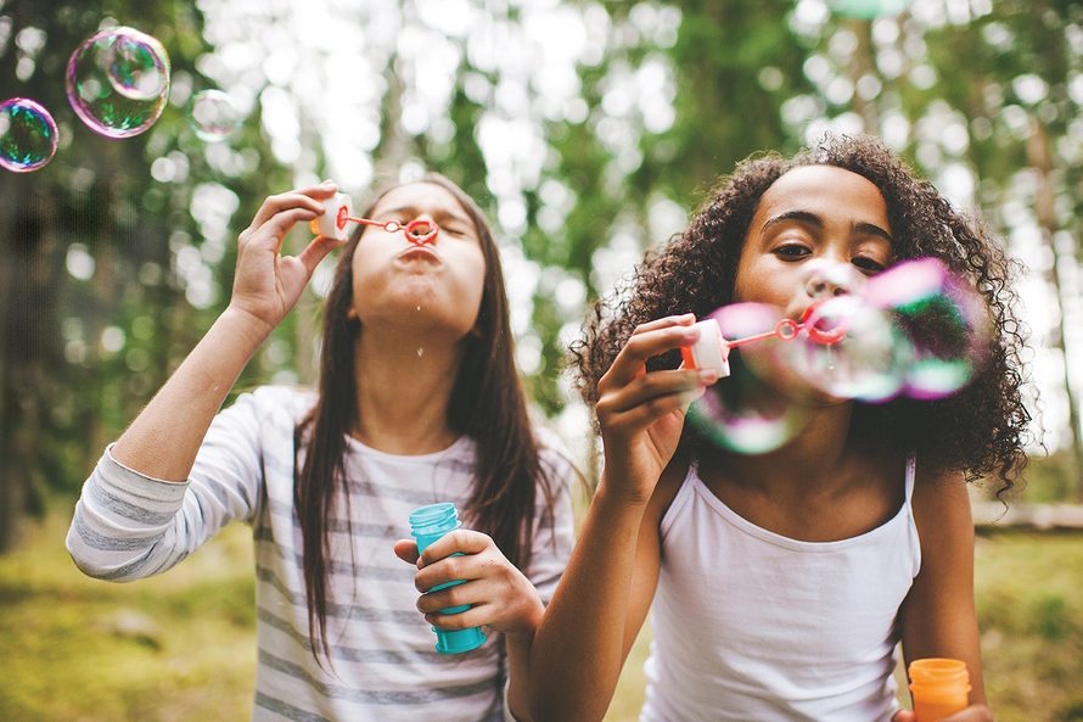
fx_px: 1053
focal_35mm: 35
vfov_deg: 37.8
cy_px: 361
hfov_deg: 54.4
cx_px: 542
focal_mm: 35
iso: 200
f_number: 2
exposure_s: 1/400
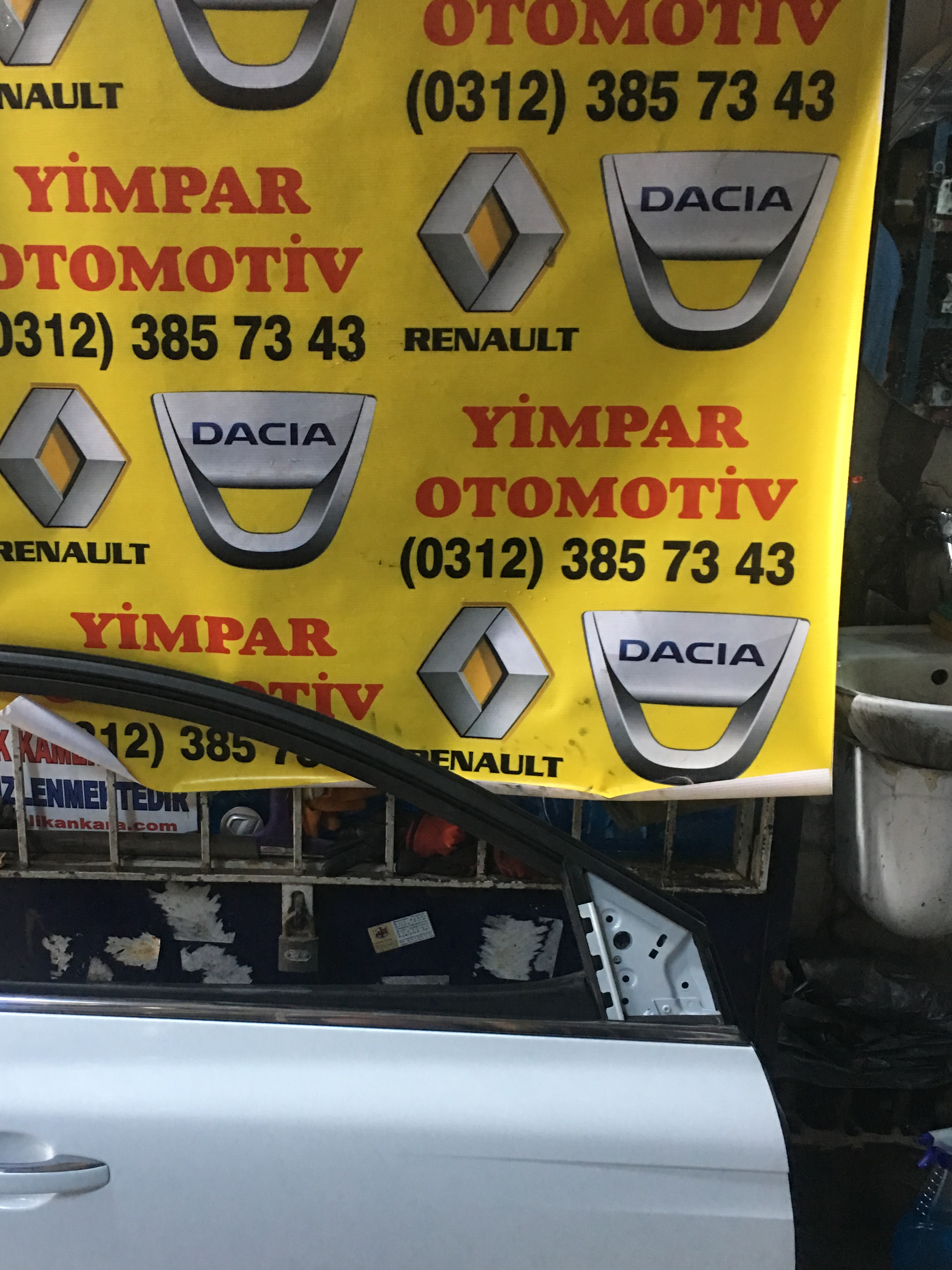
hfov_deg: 37.5
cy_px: 752
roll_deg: -0.9
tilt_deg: -17.6
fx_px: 1393
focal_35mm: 38
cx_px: 349
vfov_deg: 48.7
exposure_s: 1/8
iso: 100
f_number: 2.2
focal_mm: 4.15
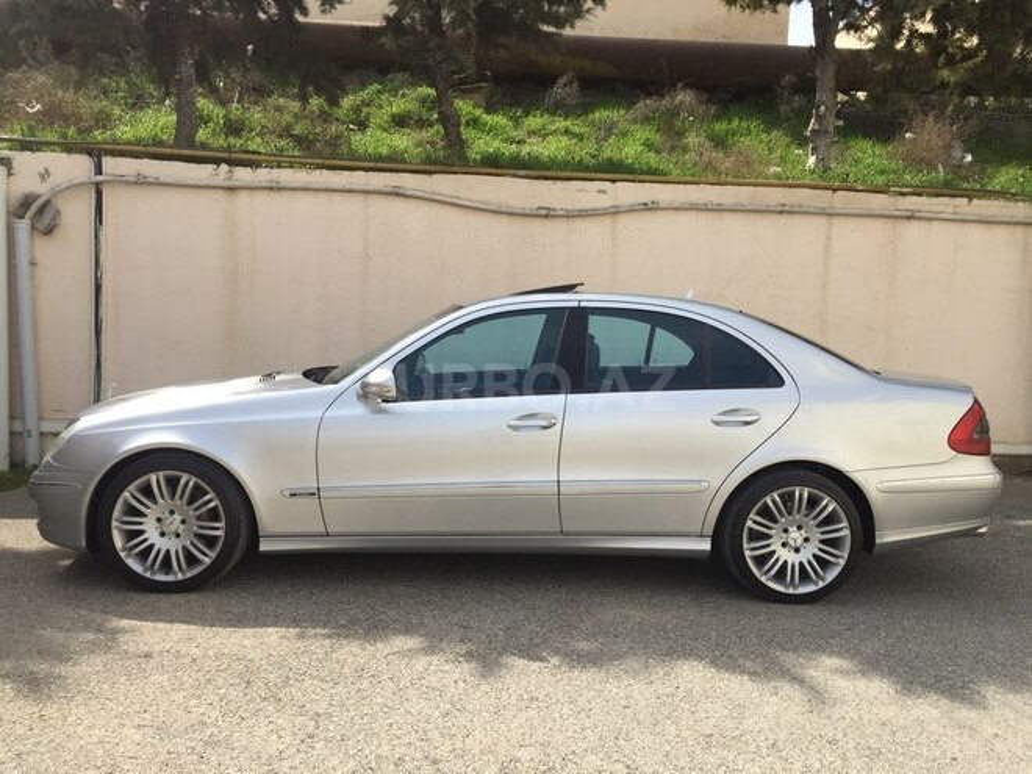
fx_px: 865
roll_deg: -3.8
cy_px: 387
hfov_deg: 61.7
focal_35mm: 29
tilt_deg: -4.6
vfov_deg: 48.2
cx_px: 516
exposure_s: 1/1199
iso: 32
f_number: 2.2
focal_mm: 4.15
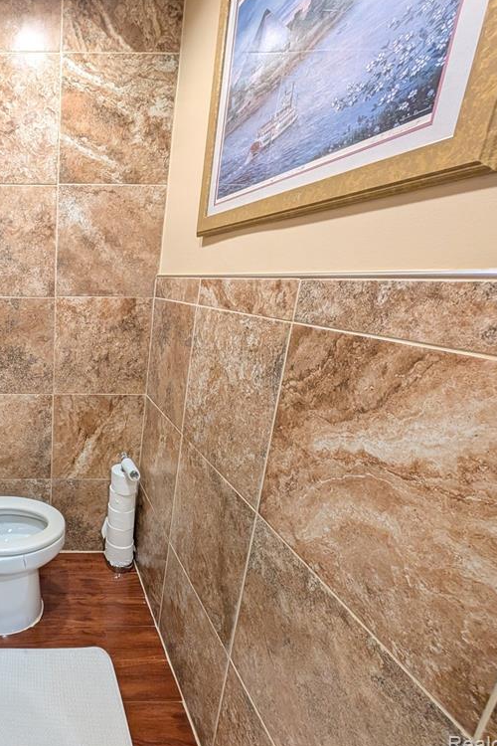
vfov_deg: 93.3
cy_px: 378
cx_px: 42
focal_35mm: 17
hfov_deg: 59.1
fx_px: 352
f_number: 1.7
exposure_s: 1/120
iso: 316
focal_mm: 2.02
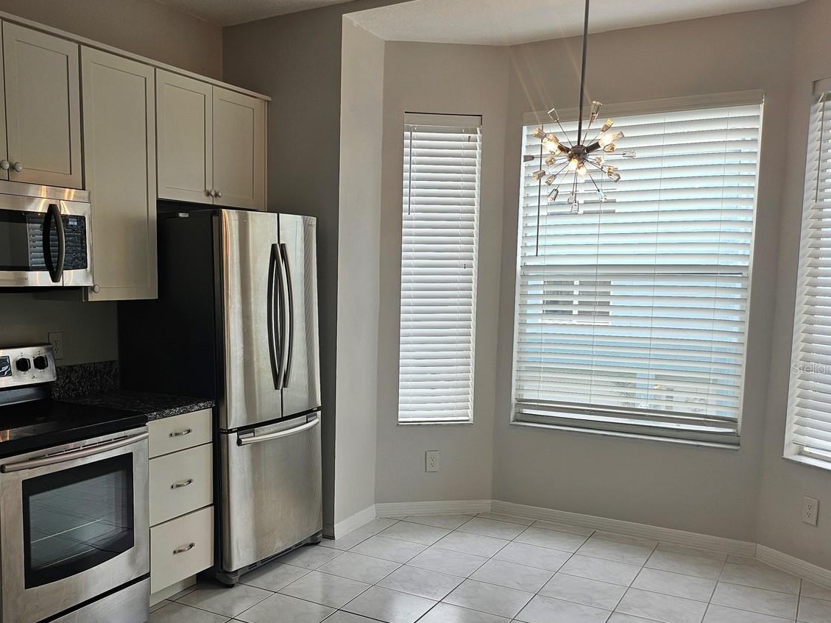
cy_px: 368
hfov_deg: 52.8
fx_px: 816
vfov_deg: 41.6
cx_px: 272
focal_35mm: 34
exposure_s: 1/198
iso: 50
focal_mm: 5
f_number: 1.8
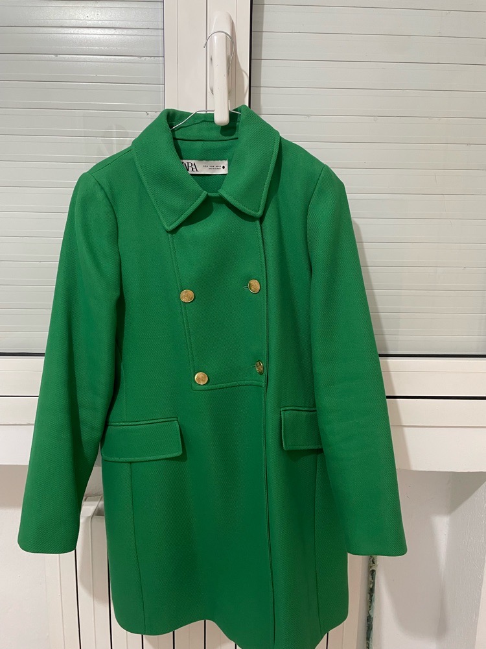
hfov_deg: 53.1
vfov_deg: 67.3
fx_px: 487
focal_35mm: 26
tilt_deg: -9.2
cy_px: 324
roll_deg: -0.3
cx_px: 243
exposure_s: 1/50
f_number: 1.6
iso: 200
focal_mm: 4.2
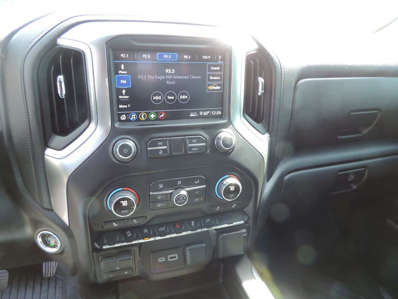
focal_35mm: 24
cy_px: 150
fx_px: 276
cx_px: 199
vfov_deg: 56.8
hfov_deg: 71.6
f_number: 3
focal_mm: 4.3
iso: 180
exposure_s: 1/30
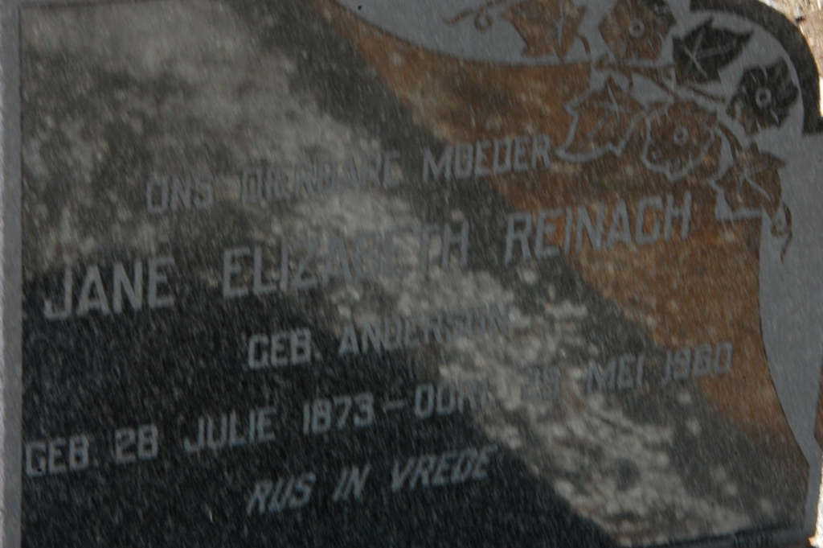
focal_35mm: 138
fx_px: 3152
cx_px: 412
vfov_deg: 9.9
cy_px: 274
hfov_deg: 14.9
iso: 450
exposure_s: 1/30
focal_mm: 92
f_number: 22
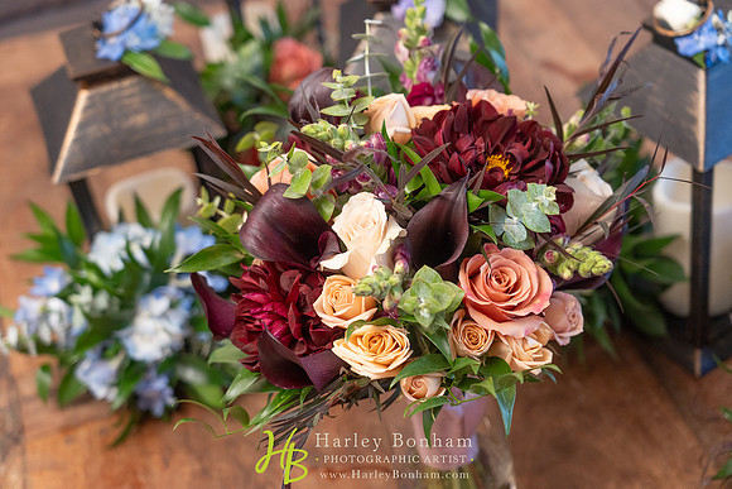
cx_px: 366
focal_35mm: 69
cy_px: 244
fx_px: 1403
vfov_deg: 19.7
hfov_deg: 29.2
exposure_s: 1/125
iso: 1000
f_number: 4
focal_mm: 69
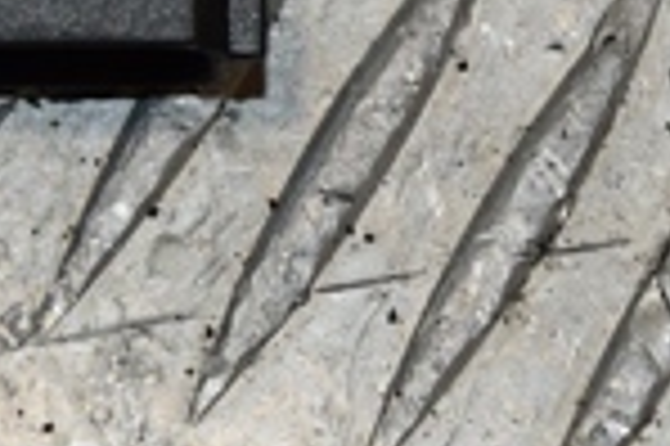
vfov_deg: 2.0
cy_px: -365
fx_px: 12570
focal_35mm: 676
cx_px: 683
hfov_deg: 3.1
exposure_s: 1/200
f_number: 10
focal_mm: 105
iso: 800
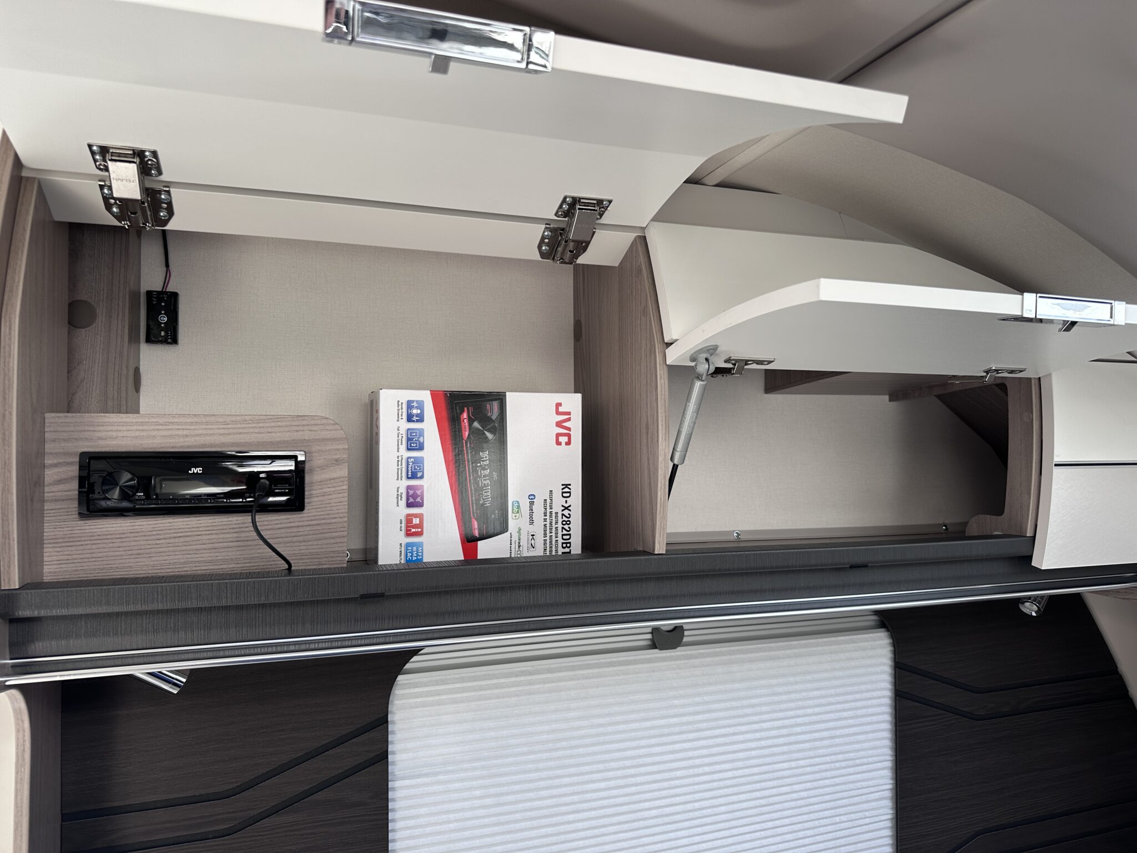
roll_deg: +0.4
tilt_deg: +3.6
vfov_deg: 56.8
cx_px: 568
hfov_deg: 71.6
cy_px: 426
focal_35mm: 24
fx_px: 788
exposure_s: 1/147
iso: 64
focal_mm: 6.86
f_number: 1.78
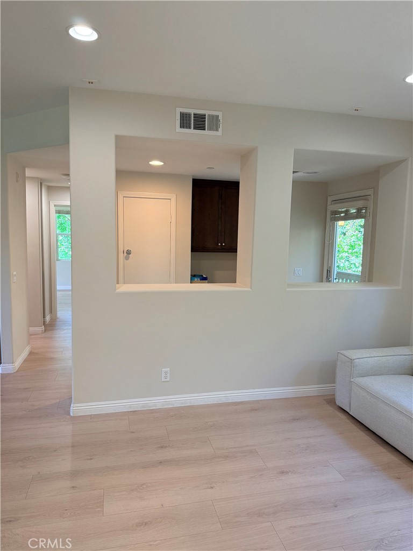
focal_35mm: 24
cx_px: 206
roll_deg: -1.9
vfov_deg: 71.6
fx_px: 382
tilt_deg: -5.1
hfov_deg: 56.8
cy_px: 276
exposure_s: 1/173
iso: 200
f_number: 1.78
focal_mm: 6.76
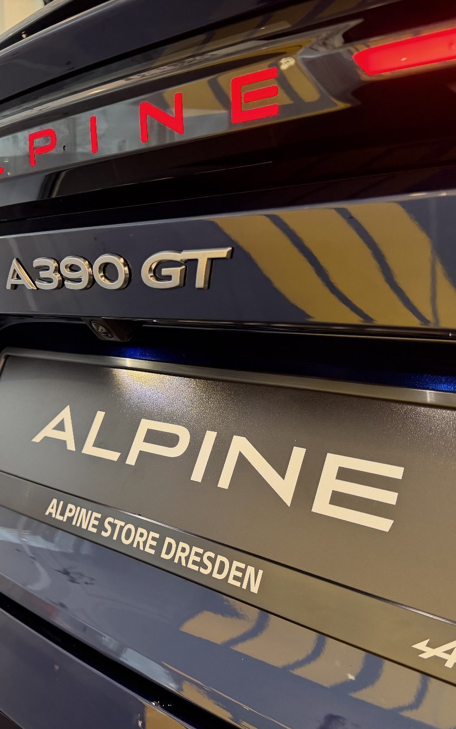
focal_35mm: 34
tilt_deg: -7.7
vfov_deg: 56.7
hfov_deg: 37.3
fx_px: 676
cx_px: 236
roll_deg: +1.5
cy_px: 365
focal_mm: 6.76
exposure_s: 1/50
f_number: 1.78
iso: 250
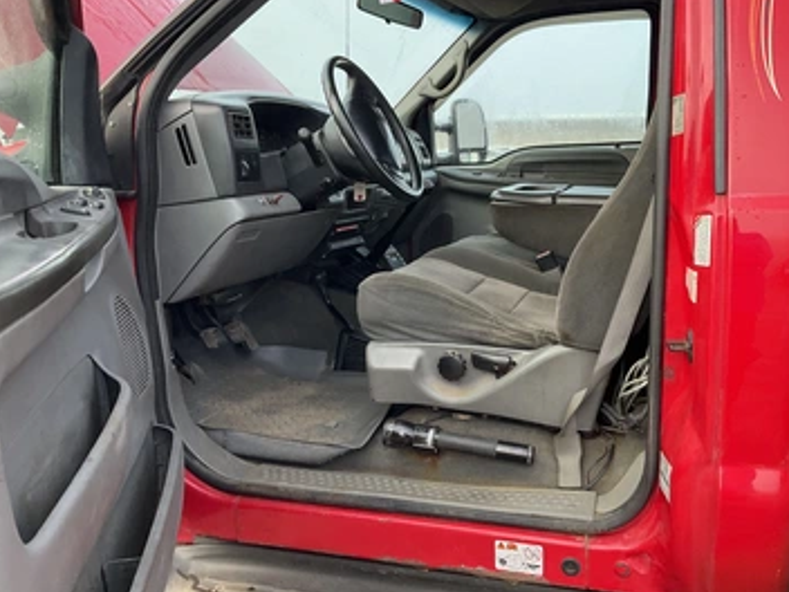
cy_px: 289
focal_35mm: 33
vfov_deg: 42.9
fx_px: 752
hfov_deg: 55.2
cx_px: 442
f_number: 1.8
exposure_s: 1/131
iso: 32
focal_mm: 3
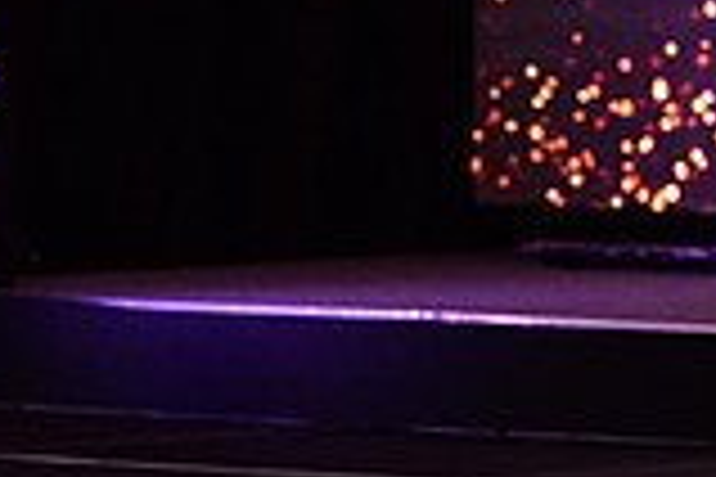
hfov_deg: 3.1
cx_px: 594
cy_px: 731
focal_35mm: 674
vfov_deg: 2.0
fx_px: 13404
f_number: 6.3
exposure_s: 1/250
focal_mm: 185
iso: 4000
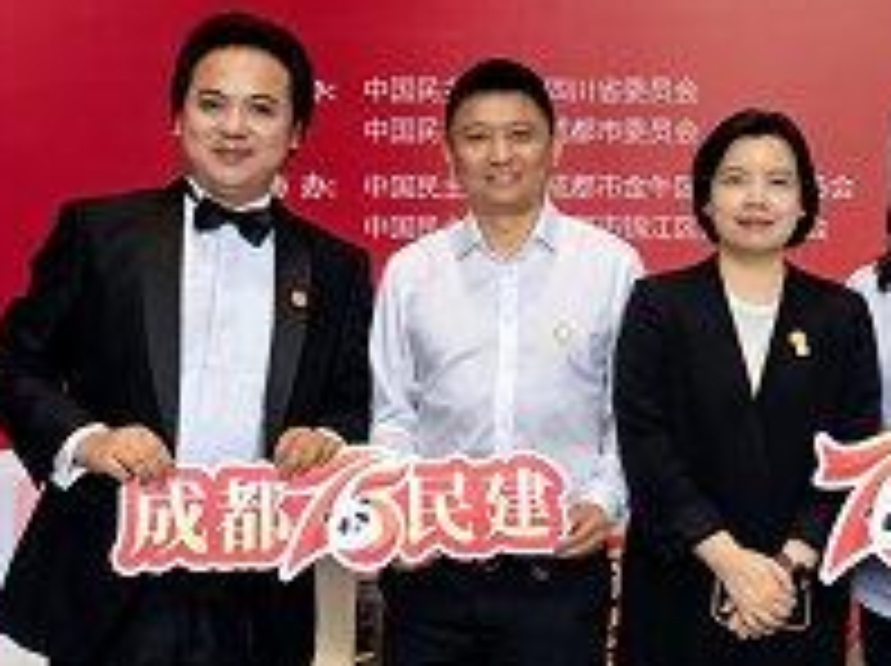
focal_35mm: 75
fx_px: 1928
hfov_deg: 25.7
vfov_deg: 19.5
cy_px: 180
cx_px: 675
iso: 160
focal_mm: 8.5
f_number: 4
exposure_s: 1/100
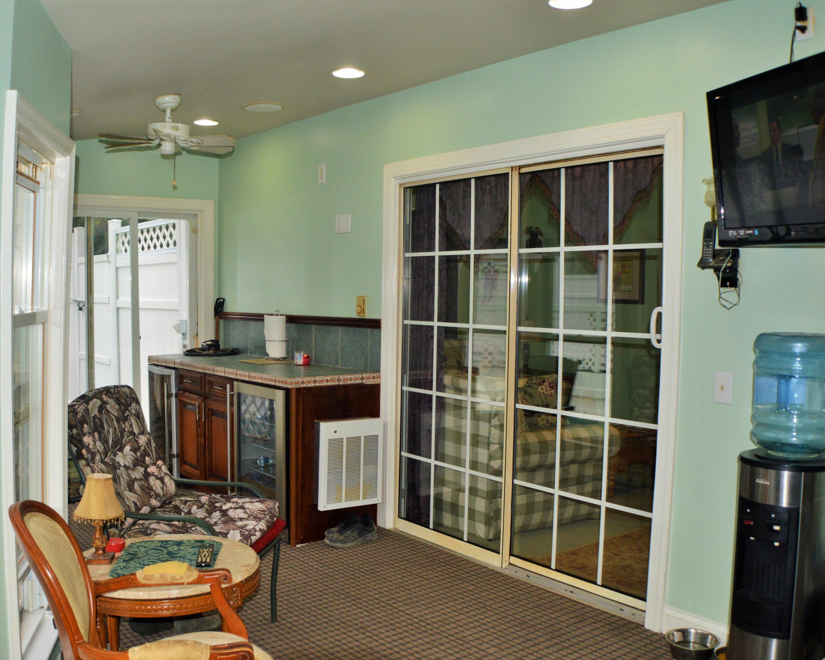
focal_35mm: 45
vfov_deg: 33.4
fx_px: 1099
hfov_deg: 41.0
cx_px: 340
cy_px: 333
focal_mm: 26
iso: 560
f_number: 4.2
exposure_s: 1/60
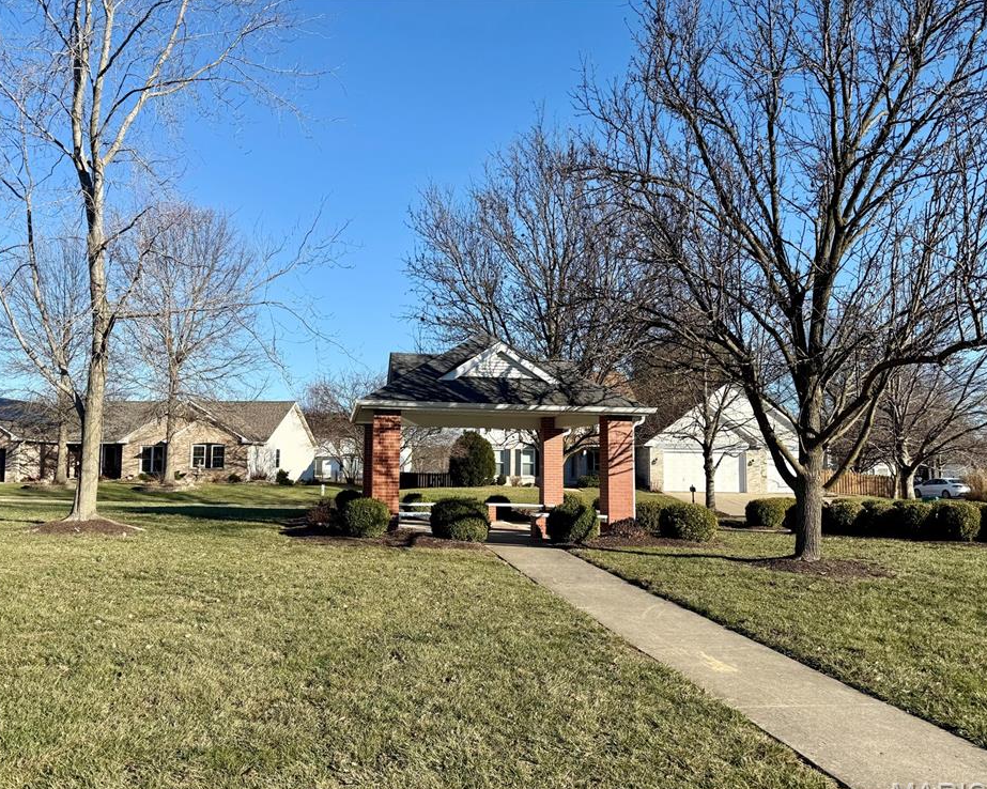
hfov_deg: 65.9
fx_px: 759
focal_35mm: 26
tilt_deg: +3.7
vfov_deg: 54.9
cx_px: 450
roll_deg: +0.6
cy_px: 406
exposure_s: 1/3584
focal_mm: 6.76
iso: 80
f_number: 1.78
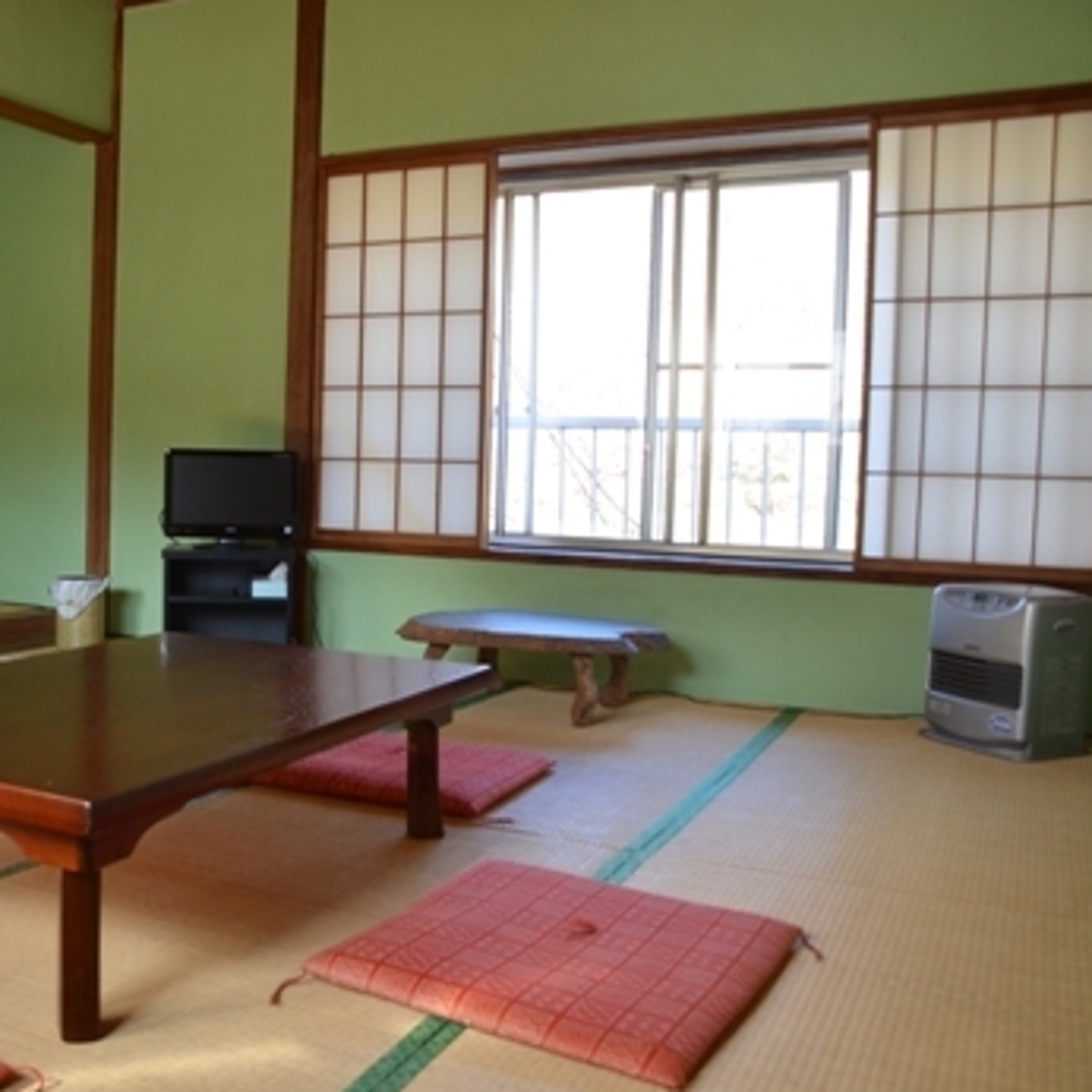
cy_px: 546
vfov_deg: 47.2
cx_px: 294
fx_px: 1249
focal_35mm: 35
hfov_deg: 45.8
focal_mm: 18
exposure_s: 1/100
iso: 400
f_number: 5
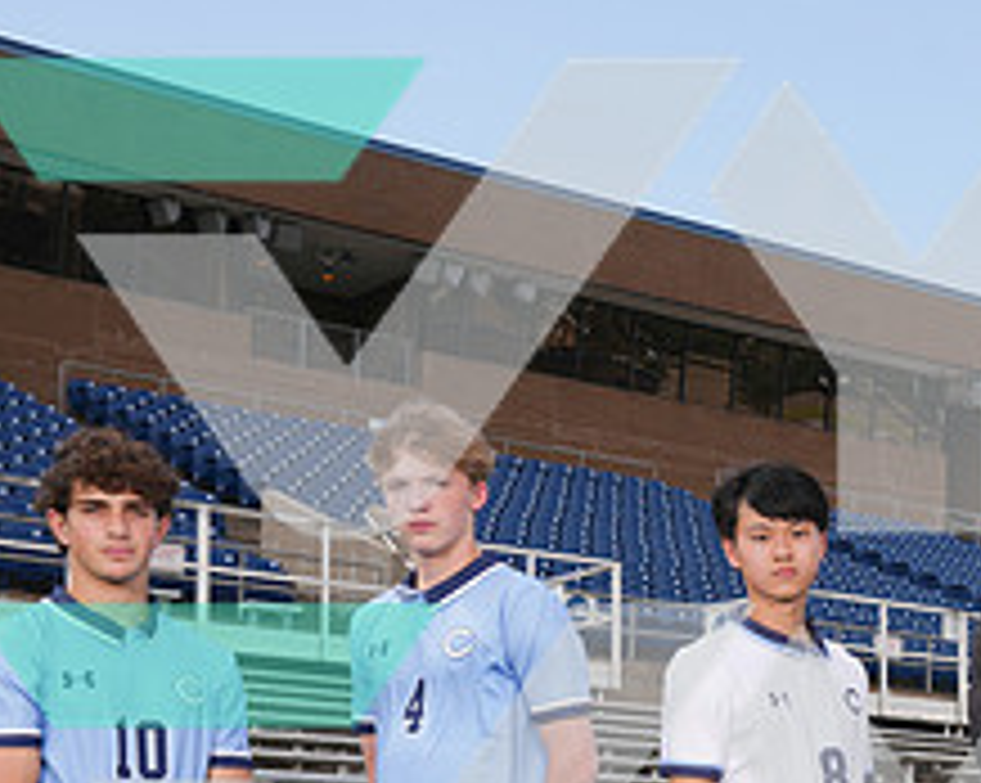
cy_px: 844
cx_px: 1116
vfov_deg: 18.5
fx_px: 2321
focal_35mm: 80
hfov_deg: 22.4
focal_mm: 32
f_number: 8
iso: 80
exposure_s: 1/200
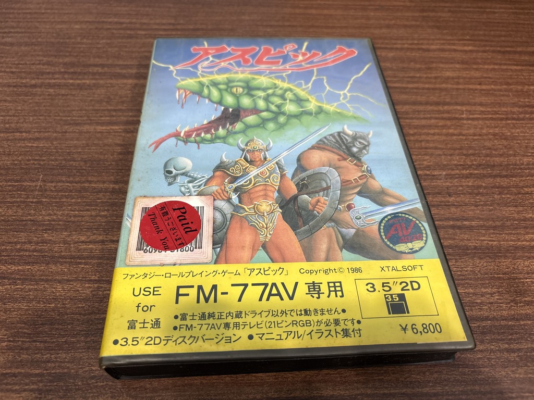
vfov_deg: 53.1
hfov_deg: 67.3
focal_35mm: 26
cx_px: 267
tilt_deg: -53.9
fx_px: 401
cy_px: 200
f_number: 1.6
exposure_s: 1/60
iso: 320
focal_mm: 5.96
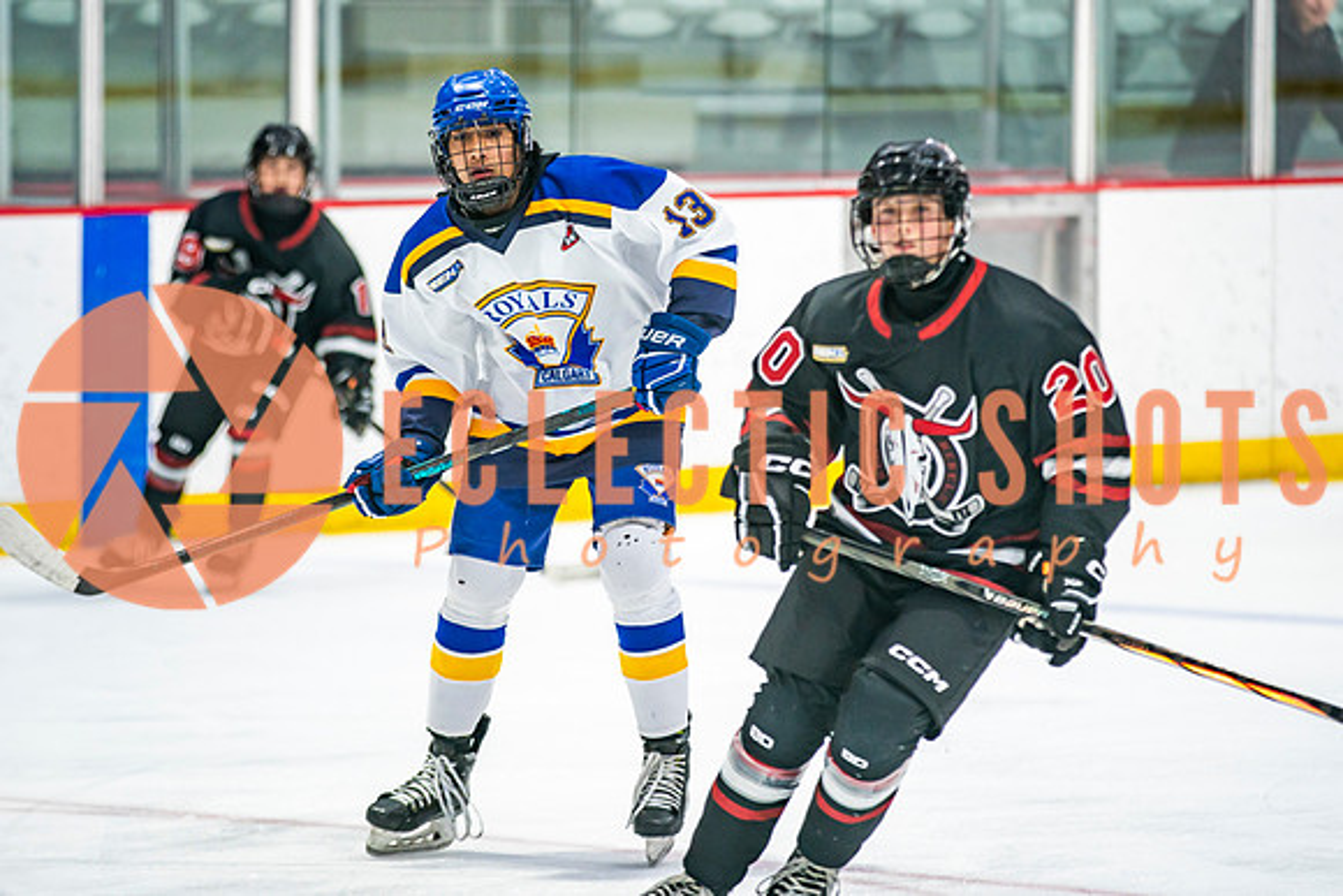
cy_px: 381
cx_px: 714
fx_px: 10298
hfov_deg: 7.5
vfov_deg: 5.0
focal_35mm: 276
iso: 640
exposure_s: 1/640
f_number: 2.8
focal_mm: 200
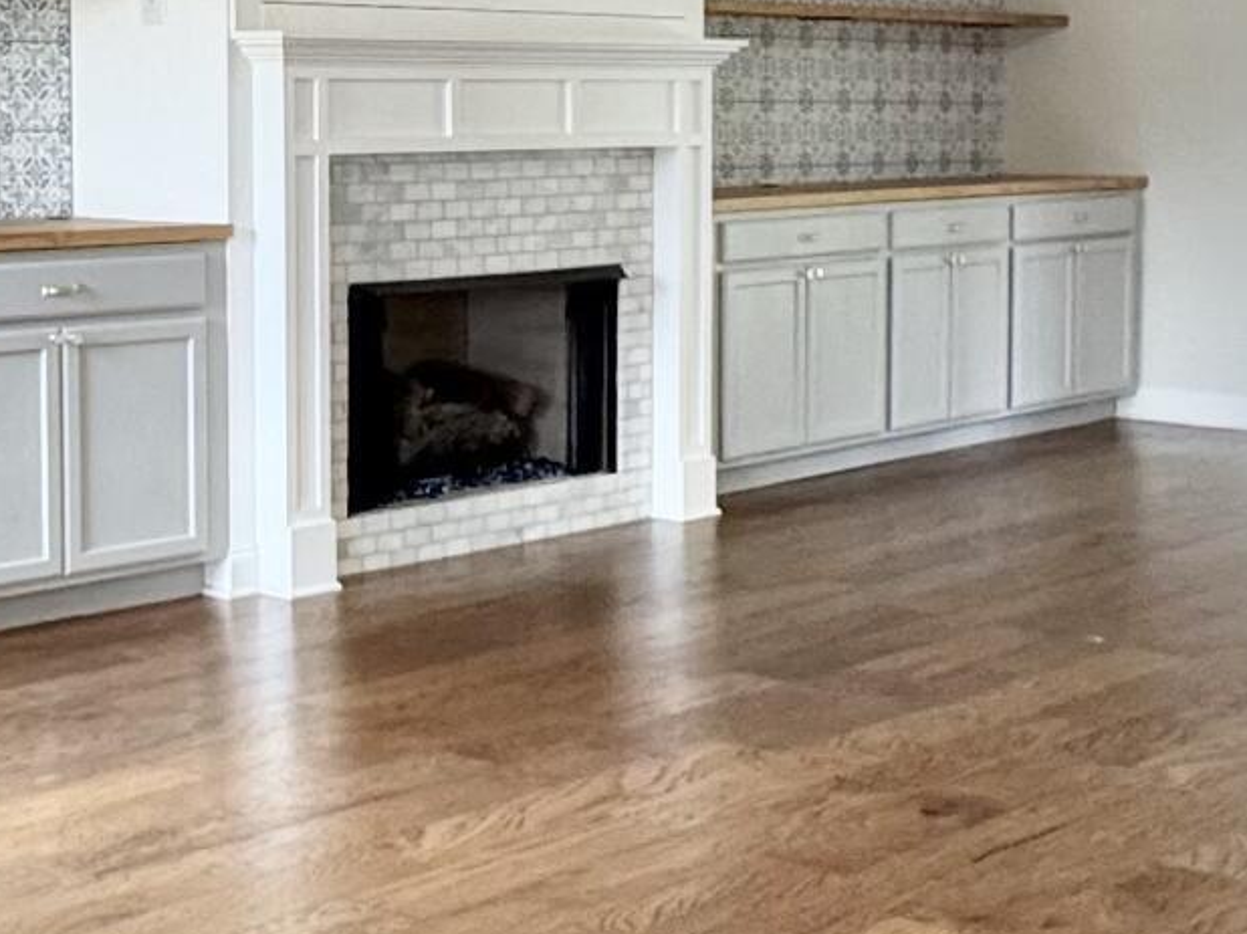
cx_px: 418
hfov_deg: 28.4
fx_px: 2449
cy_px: 262
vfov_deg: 21.5
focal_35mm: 68
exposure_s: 1/120
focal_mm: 2.22
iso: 160
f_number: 2.2
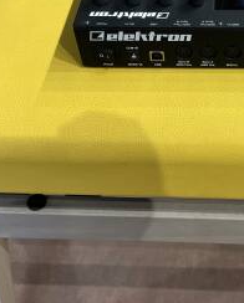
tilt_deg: -47.7
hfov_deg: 27.4
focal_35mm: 54
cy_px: 91
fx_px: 486
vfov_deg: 34.2
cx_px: 209
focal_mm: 5.1
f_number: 1.6
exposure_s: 1/120
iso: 100
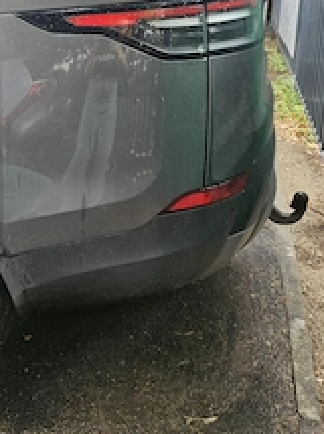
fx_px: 538
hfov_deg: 31.9
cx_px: 32
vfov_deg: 41.7
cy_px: 79
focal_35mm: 43
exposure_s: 1/182
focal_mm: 5.4
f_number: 1.8
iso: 50
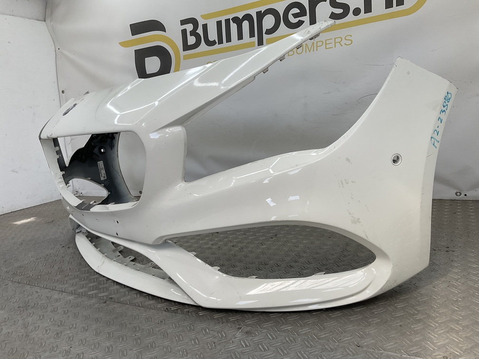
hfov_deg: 61.7
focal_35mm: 29
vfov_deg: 48.2
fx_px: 401
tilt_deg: -10.3
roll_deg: +5.4
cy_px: 180
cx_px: 240
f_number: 1.8
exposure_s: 1/264
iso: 16
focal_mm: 3
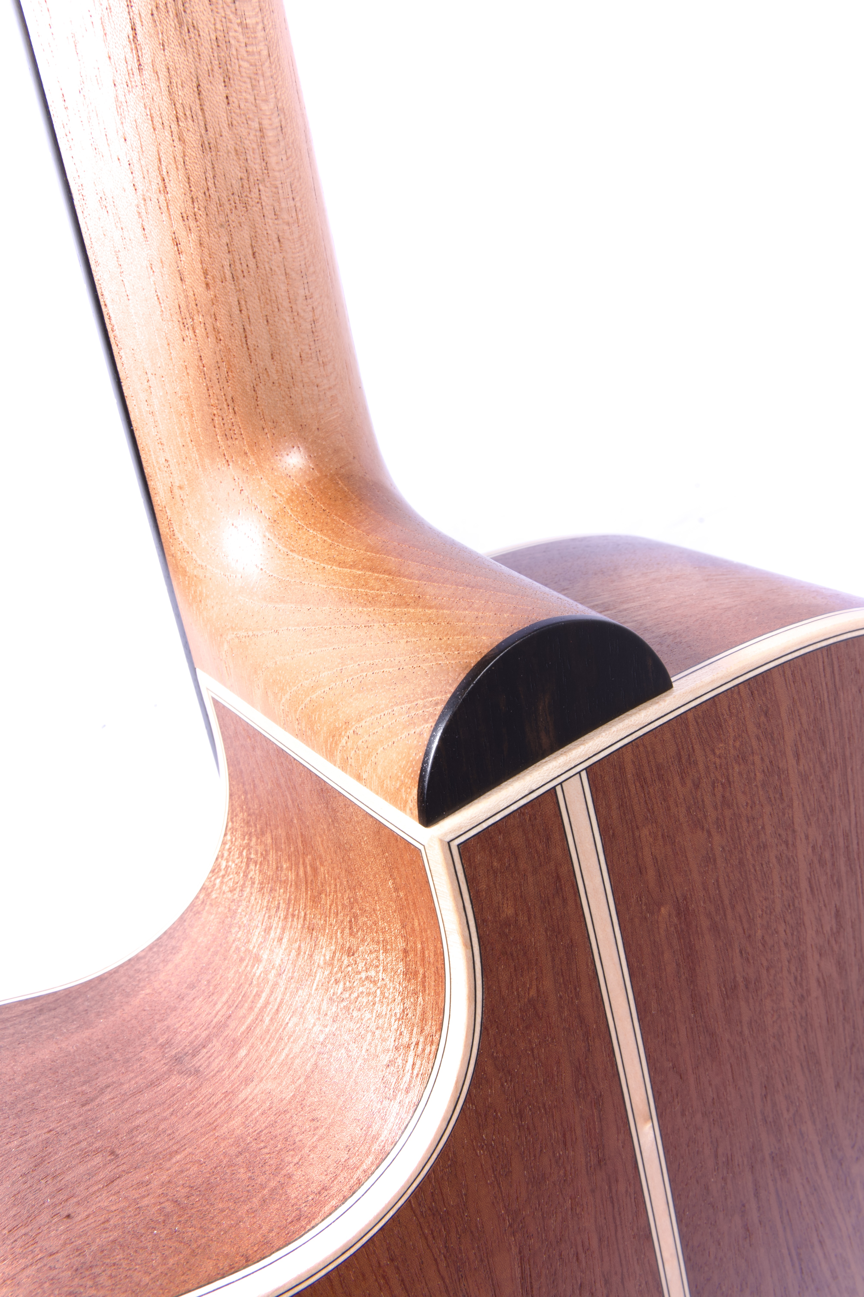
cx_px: 432
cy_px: 648
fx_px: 1008
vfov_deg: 65.5
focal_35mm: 28
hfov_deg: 46.4
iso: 100
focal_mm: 28
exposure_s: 1/50
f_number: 20
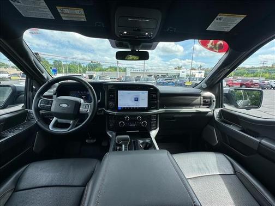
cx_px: 138
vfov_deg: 85.7
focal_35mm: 14
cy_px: 103
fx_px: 111
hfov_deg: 102.1
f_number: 2.2
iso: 40
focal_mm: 2.22
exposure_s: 1/415
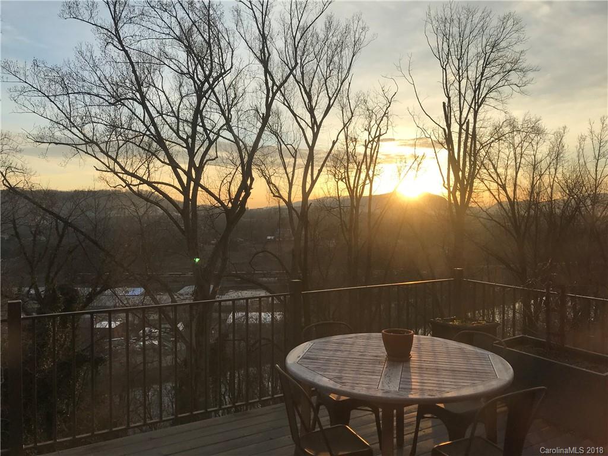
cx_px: 304
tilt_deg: +0.5
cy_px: 228
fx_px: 492
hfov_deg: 63.4
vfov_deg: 49.7
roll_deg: -0.2
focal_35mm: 28
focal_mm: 3.99
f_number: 1.8
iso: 20
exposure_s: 1/997
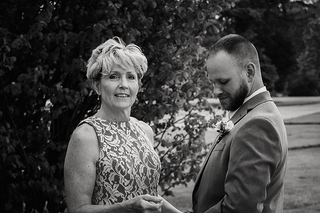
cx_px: 160
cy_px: 106
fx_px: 826
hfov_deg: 21.9
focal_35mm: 93
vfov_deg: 14.7
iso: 200
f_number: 6.3
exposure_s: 1/160
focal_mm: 62
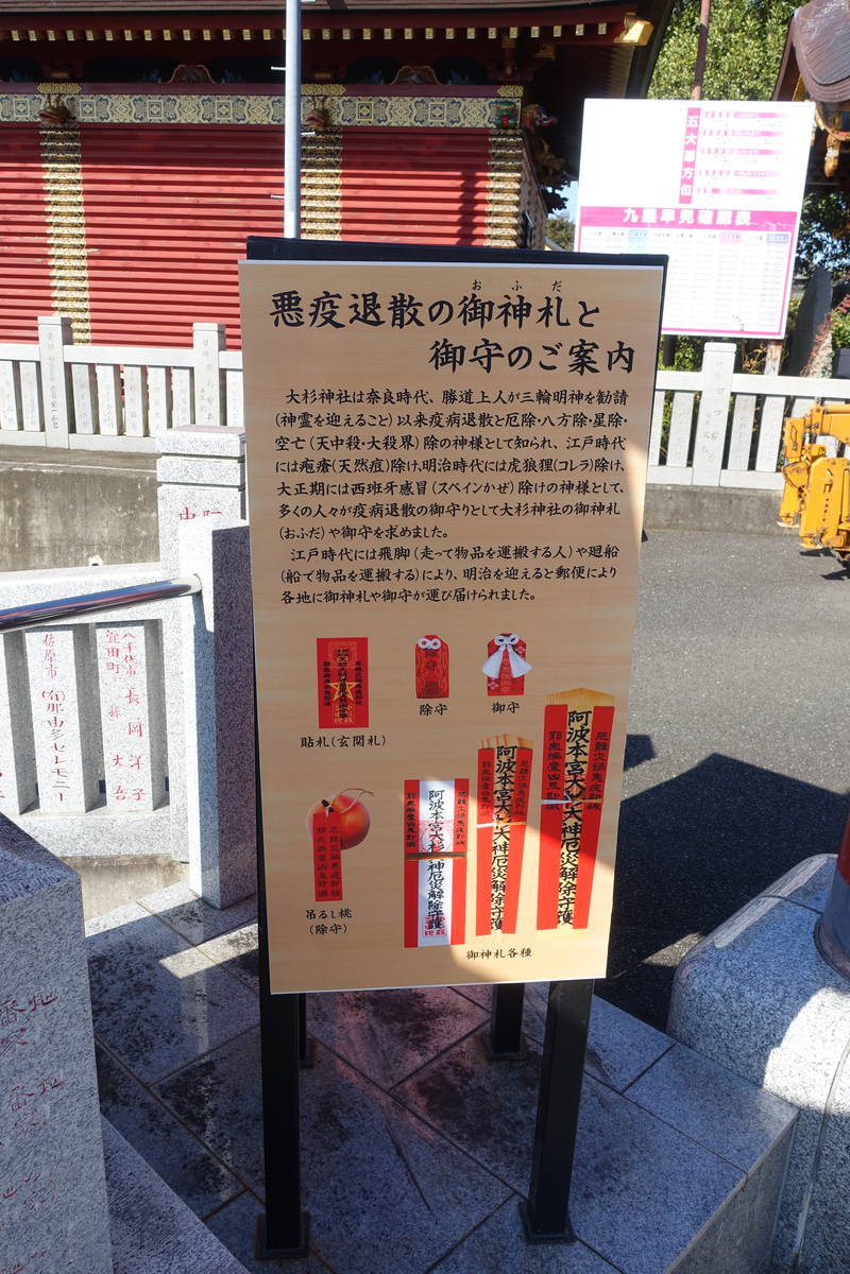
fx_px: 1027
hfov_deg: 45.0
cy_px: 637
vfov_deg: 63.7
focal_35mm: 29
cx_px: 425
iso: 125
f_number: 5.6
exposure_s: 1/320
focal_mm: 10.51
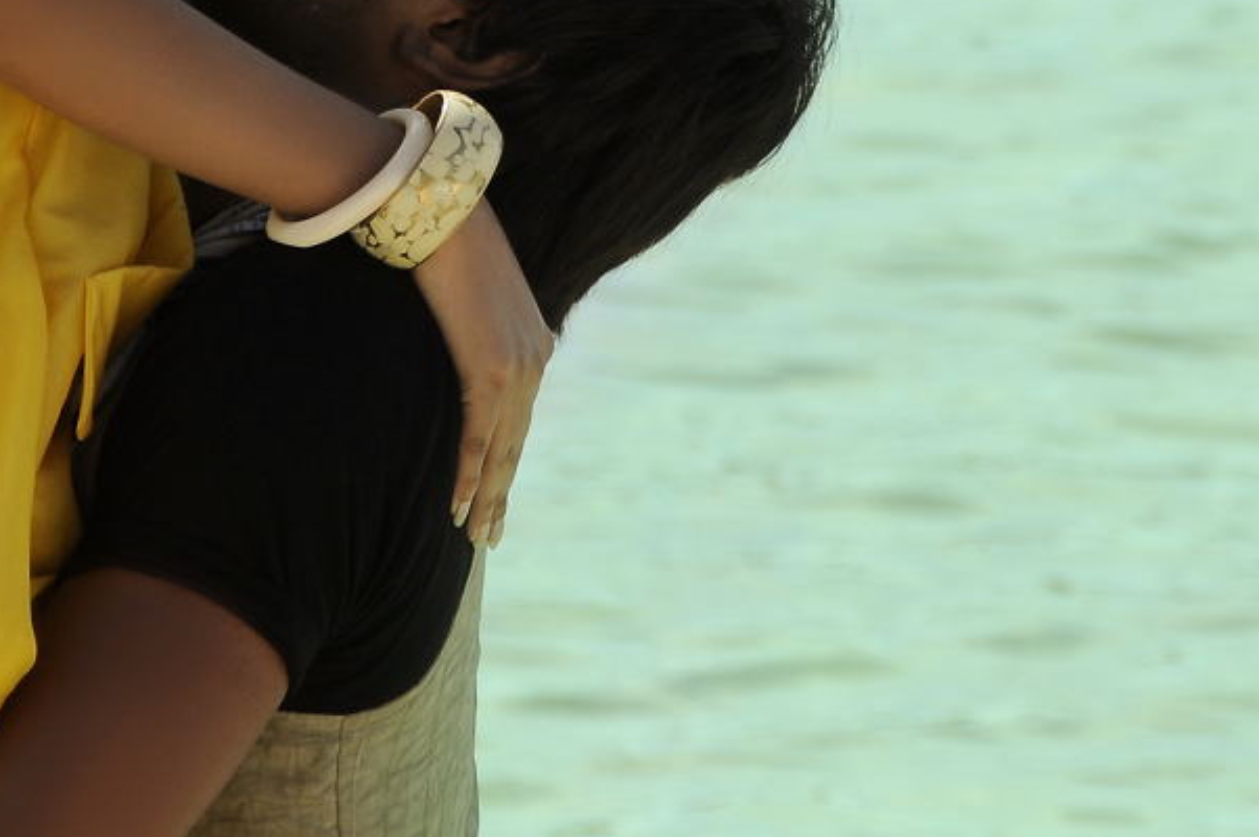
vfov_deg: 2.0
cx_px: 389
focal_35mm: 678
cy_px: -242
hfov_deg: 3.0
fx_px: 23685
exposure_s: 1/500
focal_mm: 170
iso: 200
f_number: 7.1
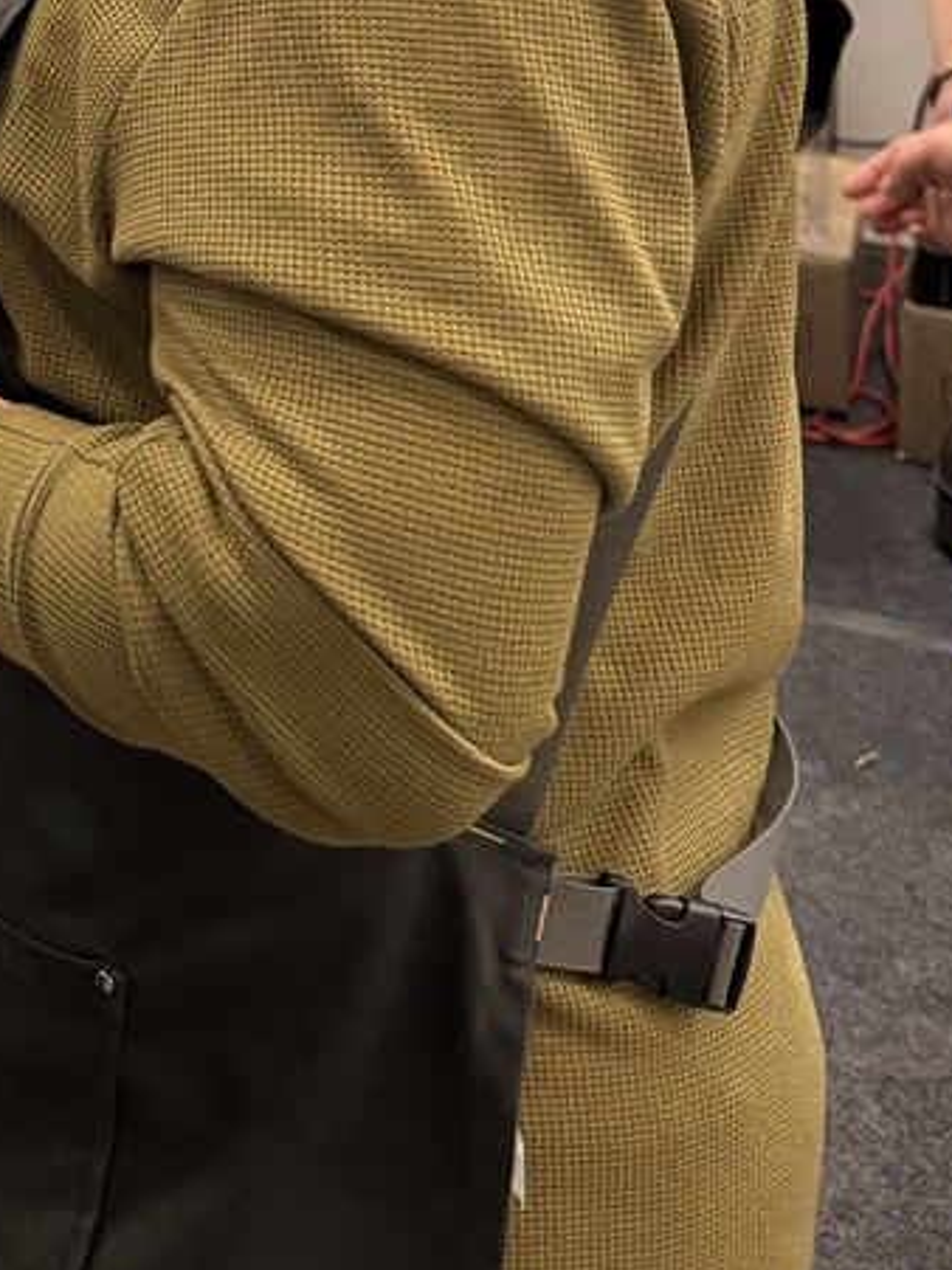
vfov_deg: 21.7
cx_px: -472
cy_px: -608
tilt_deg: -3.1
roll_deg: +0.2
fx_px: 2788
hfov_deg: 17.4
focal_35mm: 76
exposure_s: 1/120
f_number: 1.78
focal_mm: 6.76
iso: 200
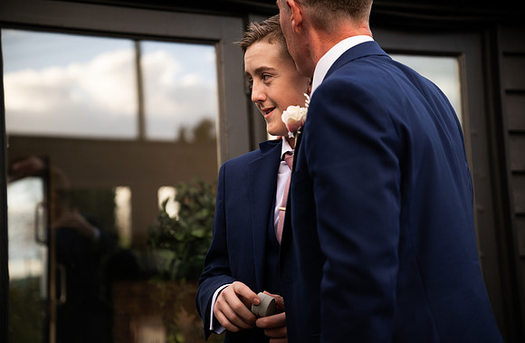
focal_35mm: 70
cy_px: 175
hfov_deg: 28.8
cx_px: 262
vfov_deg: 19.1
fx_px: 1021
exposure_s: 1/500
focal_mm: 70
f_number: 2.8
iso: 125
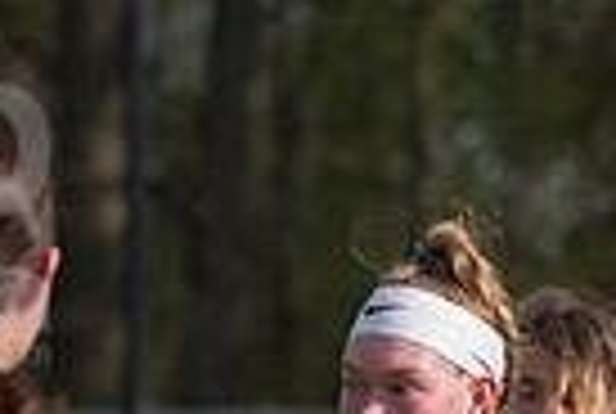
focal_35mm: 845
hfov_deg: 2.4
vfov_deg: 1.6
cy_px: 830
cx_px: 553
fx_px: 14490
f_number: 5.6
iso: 400
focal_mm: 200
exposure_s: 1/2000
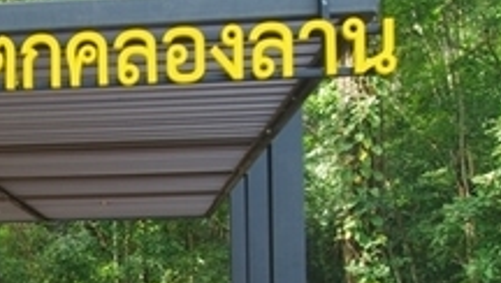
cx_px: 60
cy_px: 257
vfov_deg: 20.4
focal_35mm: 58
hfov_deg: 34.2
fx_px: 771
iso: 100
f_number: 4
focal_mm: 10
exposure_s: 1/50
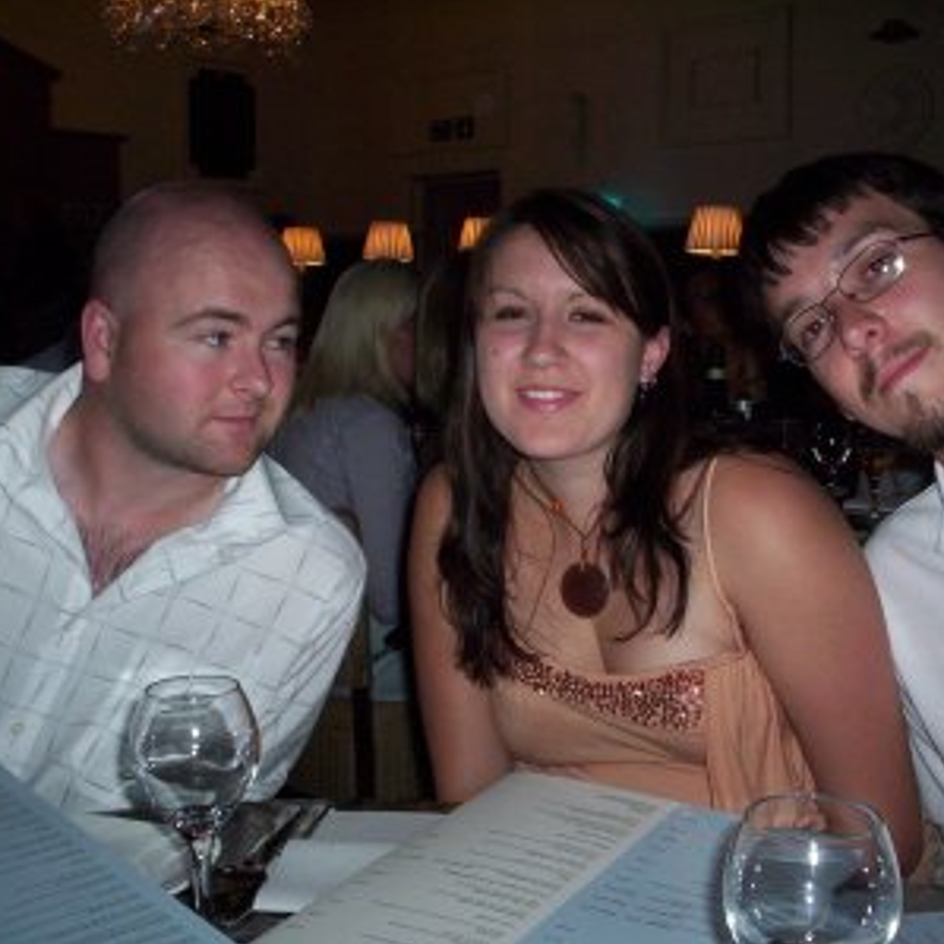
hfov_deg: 37.3
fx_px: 1388
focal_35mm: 45
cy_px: 470
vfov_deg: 37.6
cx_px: 590
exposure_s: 1/60
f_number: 4.5
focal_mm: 4.99
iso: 140
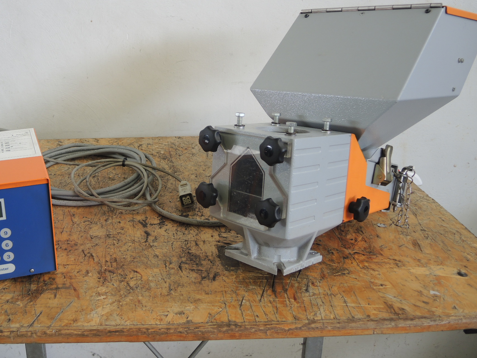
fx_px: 510
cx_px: 166
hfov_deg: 49.4
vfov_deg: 38.5
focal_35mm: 37
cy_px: 140
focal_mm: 6
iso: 100
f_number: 2
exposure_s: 1/30
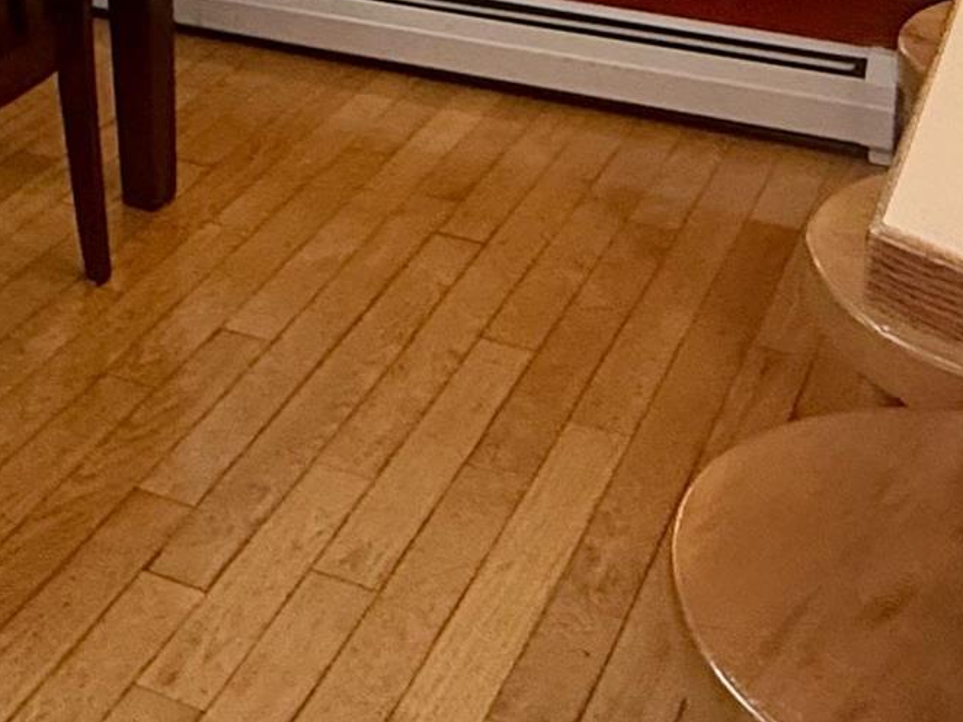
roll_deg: +0.5
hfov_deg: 29.4
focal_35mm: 65
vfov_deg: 19.0
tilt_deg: -5.7
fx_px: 1808
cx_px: 247
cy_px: -441
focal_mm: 2.22
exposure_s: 1/60
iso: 320
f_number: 2.2
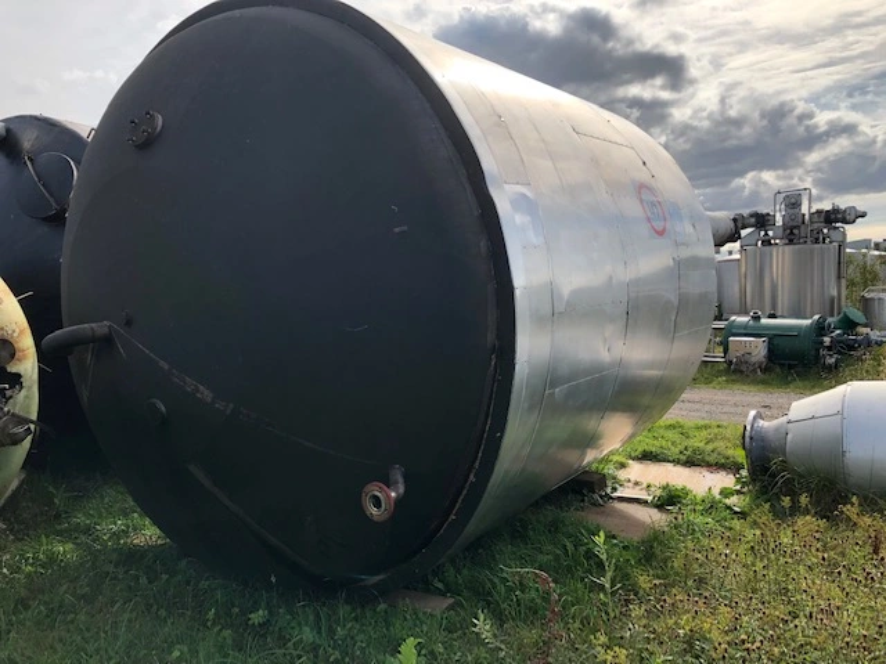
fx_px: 717
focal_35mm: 28
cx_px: 443
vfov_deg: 49.7
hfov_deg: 63.4
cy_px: 332
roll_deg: +0.3
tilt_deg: -3.6
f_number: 1.8
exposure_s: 1/1453
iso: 20
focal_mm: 3.99
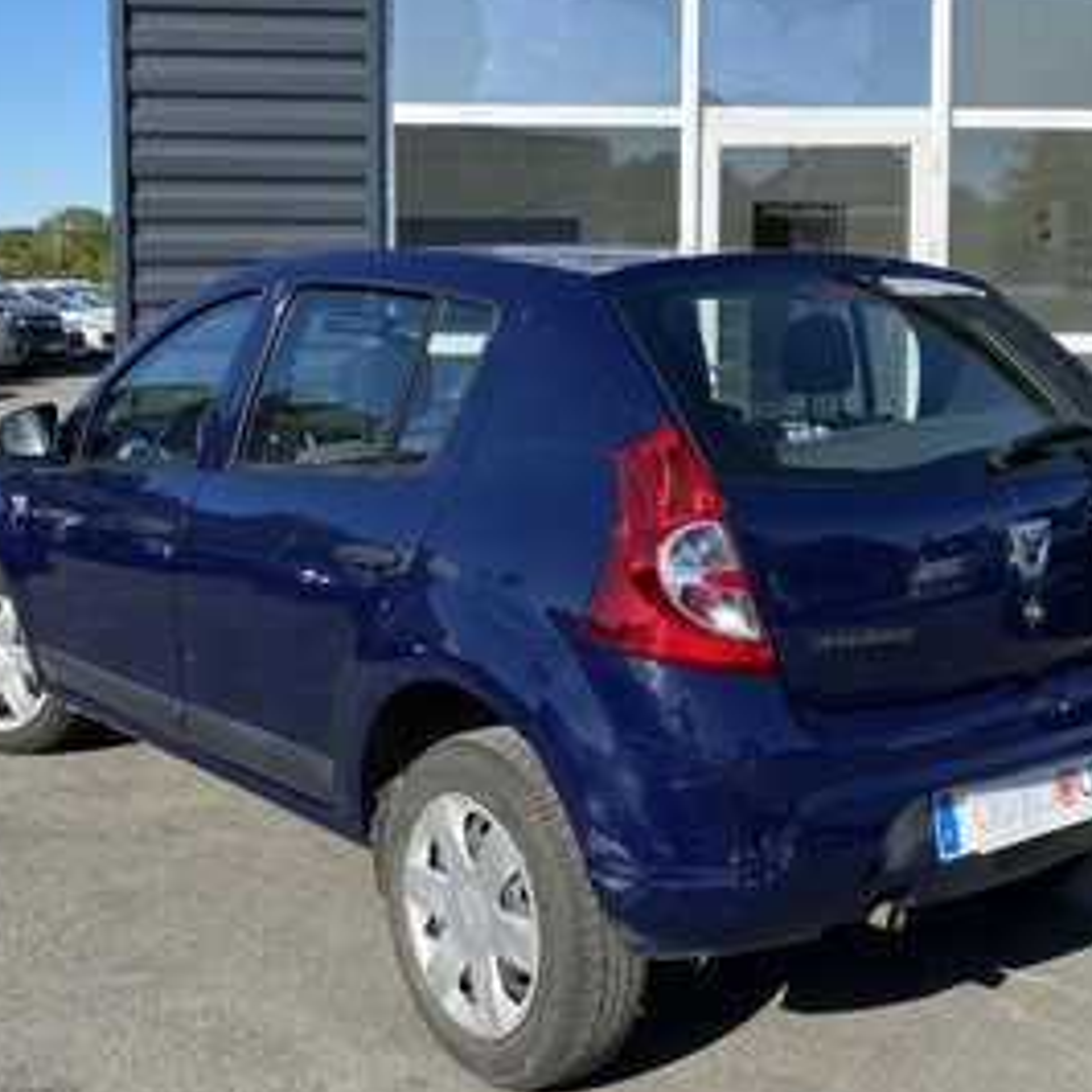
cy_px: 363
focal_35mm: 44
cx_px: 521
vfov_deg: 37.9
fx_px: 1570
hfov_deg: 38.3
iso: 32
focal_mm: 4.25
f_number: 1.8
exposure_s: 1/2571
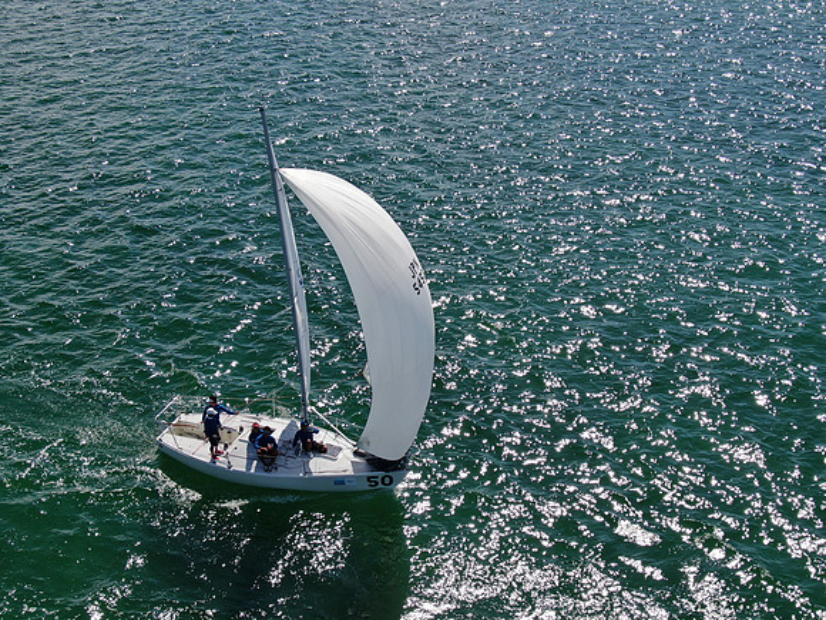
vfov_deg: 30.3
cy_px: 310
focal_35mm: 48
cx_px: 413
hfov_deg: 39.7
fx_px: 1145
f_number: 3.8
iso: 100
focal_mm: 8.6
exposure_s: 1/1250
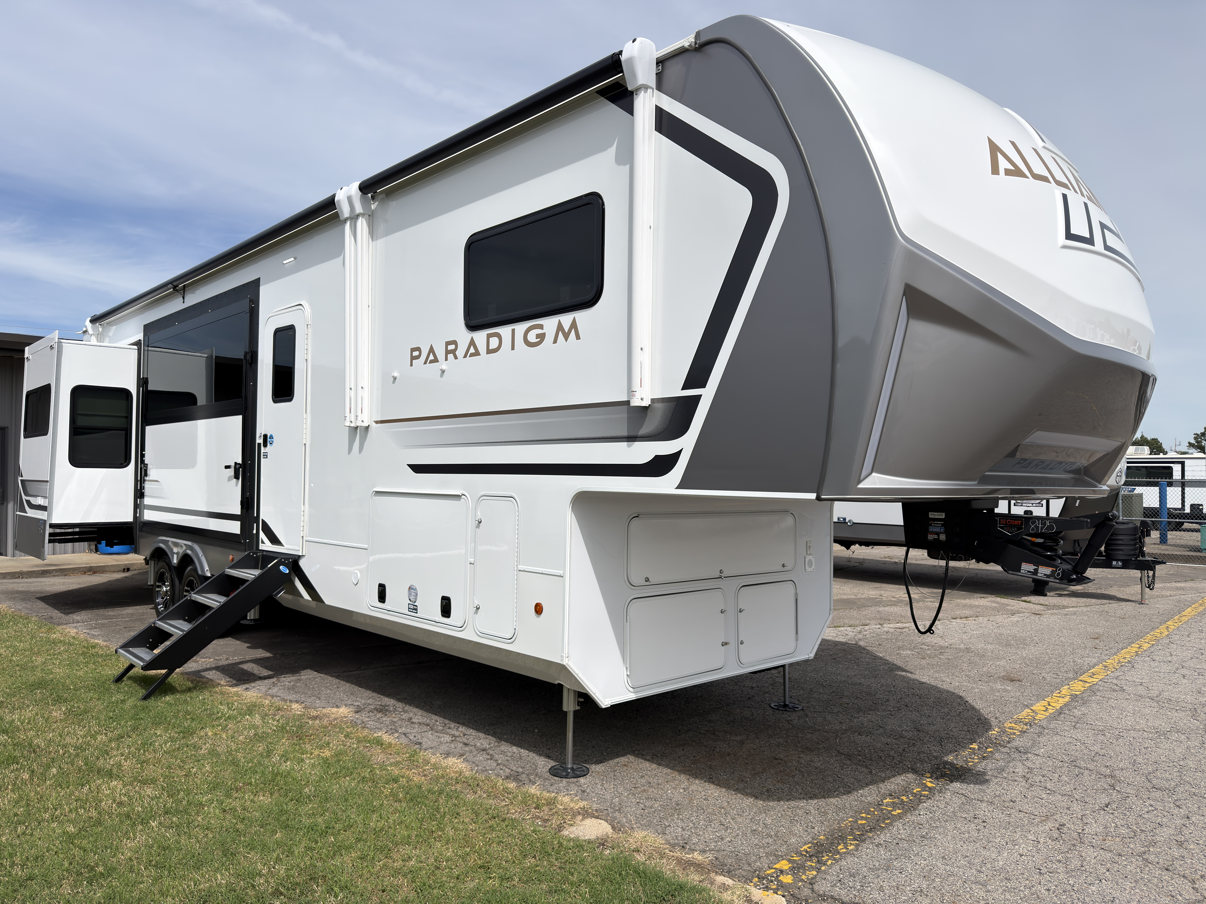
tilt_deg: +1.7
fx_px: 836
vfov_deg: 56.8
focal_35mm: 24
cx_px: 603
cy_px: 452
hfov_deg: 71.6
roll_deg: +0.1
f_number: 1.78
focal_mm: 6.76
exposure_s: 1/6897
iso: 64
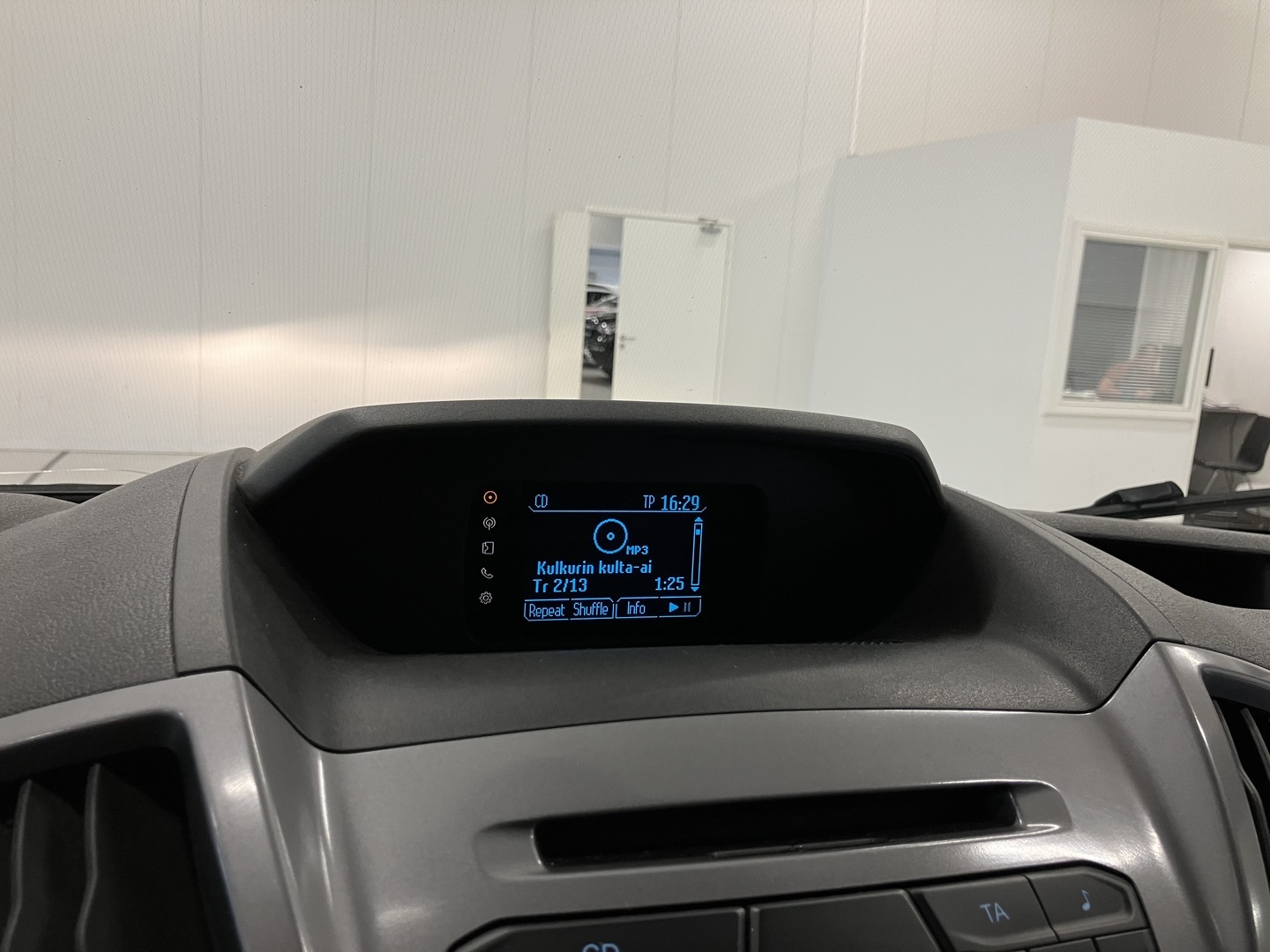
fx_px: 1027
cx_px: 635
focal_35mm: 28
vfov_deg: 49.7
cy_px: 476
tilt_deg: -10.2
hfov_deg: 63.4
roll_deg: -3.7
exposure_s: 1/65
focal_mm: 3.99
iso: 80
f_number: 1.8
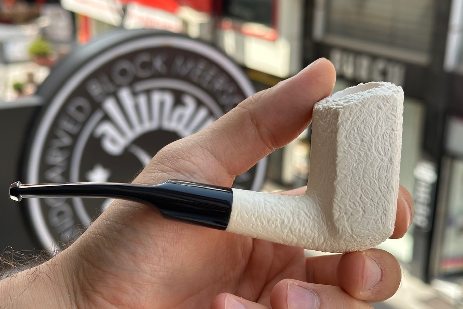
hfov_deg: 33.9
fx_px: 759
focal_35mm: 59
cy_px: 169
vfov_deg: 23.0
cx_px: 214
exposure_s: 1/659
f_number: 1.78
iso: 64
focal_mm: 6.86
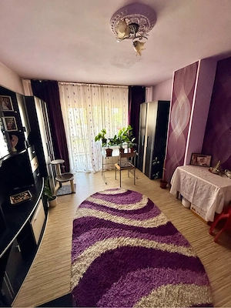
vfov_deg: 102.1
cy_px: 154
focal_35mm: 14
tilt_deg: -14.1
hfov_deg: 85.7
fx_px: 125
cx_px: 116
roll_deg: +1.0
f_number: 2.2
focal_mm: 2.22
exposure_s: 1/99
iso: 160
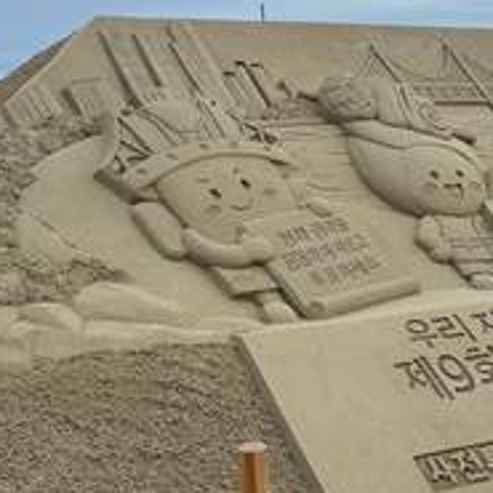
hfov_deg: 31.0
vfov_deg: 31.0
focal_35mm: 55
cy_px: 195
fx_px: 886
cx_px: 306
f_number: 1.78
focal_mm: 6.86
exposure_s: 1/3356
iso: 80
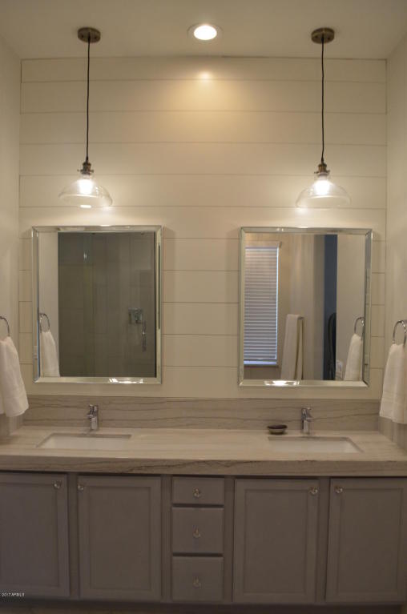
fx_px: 460
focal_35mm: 27
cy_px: 307
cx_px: 204
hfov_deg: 47.7
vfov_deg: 67.5
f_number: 6.3
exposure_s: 1/160
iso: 1000
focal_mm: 18
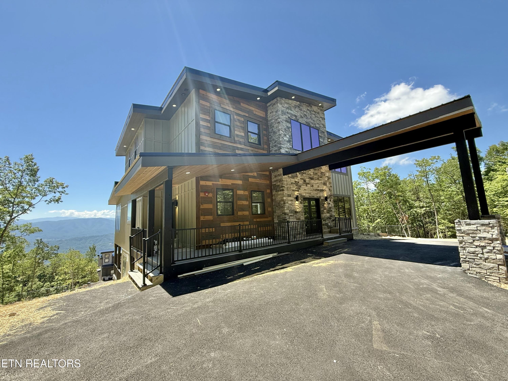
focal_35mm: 14
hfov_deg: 102.1
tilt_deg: +9.1
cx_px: 254
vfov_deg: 85.7
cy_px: 190
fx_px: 205
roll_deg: +2.7
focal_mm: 2.22
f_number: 2.2
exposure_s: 1/400
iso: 64
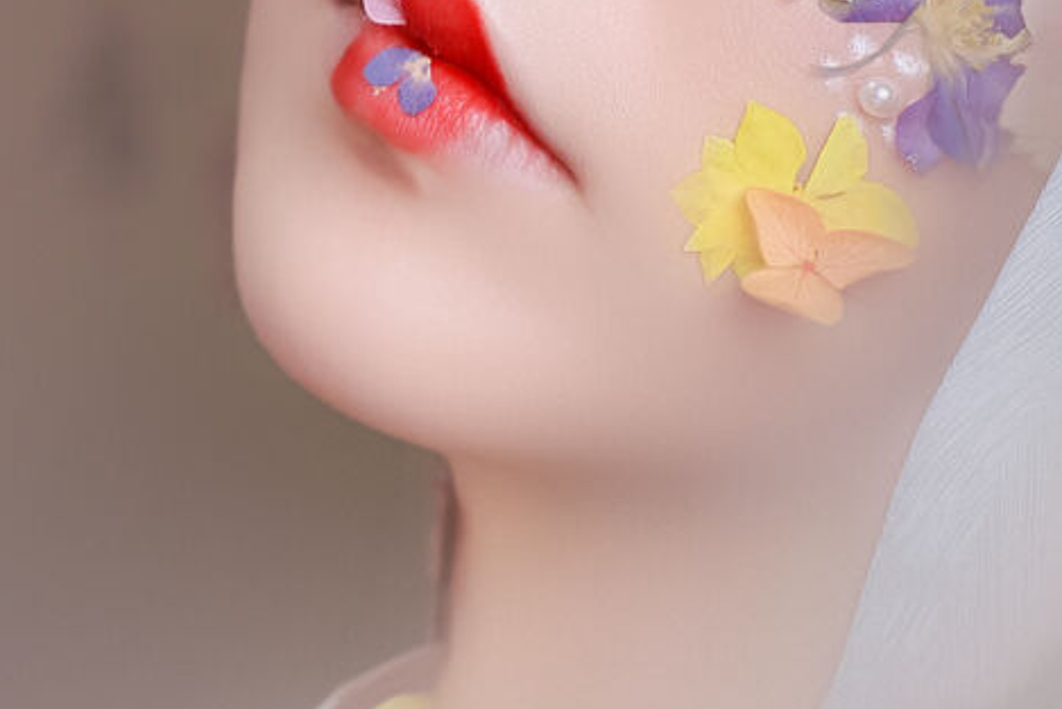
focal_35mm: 395
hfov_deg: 5.2
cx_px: 630
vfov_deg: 3.5
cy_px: 181
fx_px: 11655
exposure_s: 1/160
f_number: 6.3
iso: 100
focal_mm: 105
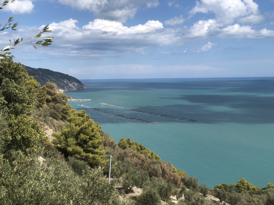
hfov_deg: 36.8
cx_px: 137
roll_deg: +1.7
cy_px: 102
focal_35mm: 52
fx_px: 412
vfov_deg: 28.0
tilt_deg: -3.8
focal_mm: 6
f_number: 2.4
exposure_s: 1/1453
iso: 16
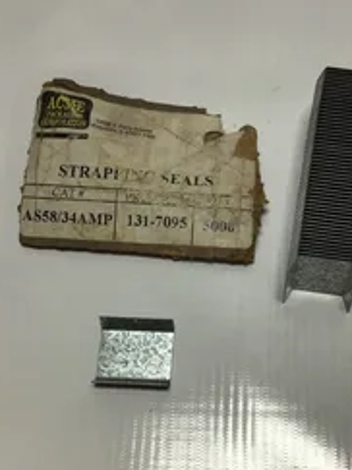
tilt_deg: -67.0
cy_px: 263
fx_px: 692
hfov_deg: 28.5
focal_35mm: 51
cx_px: 207
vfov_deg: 37.5
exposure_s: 1/284
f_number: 2.4
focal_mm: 3.3
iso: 25
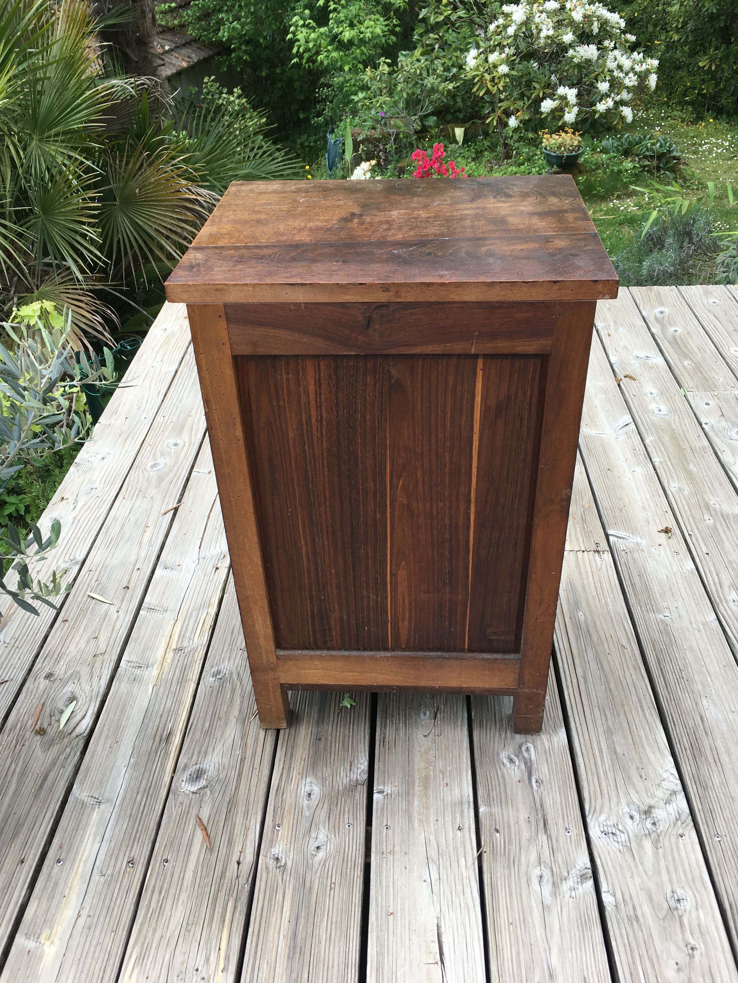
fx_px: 824
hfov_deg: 48.2
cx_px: 369
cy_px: 492
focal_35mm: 29
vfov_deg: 61.7
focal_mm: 4.15
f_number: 2.2
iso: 25
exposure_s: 1/267
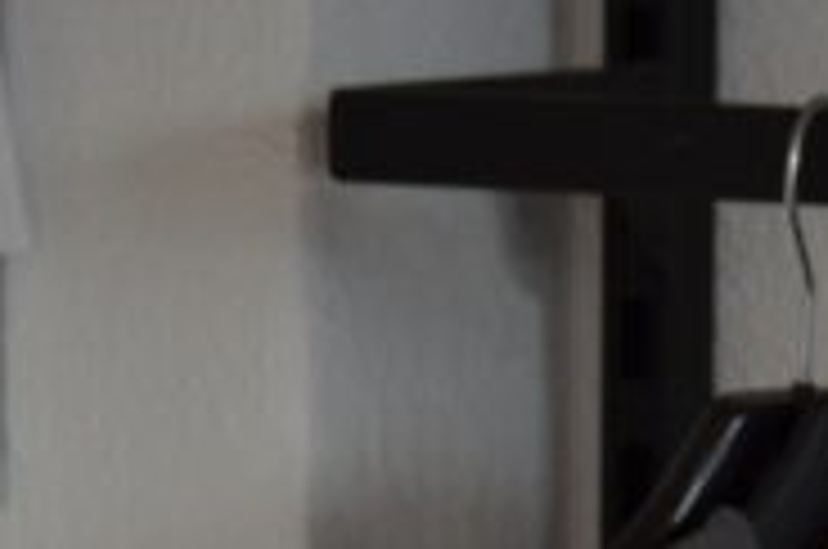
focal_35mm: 345
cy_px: 1098
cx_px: 1611
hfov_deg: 5.8
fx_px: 7923
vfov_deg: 3.9
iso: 100
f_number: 4
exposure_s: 1/30
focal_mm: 55
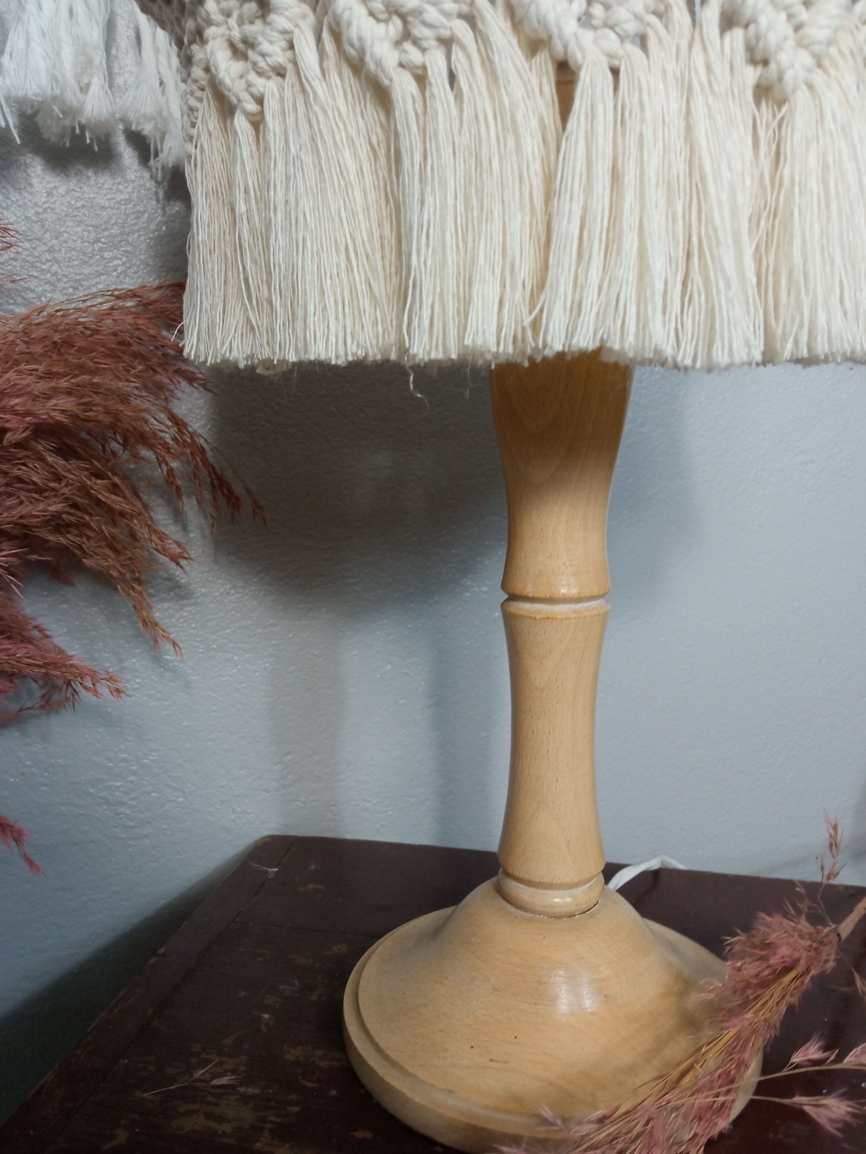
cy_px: 591
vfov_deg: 63.4
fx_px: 934
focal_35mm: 28
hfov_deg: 49.8
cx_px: 426
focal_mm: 3.79
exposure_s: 1/33.3
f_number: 2.2
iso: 244
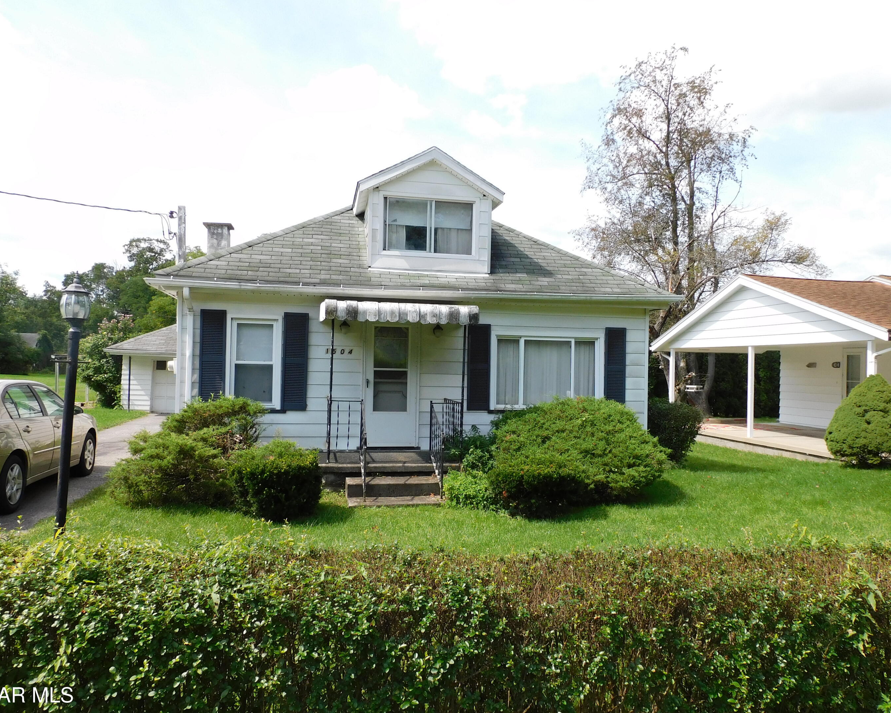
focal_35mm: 26
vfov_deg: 54.9
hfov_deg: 66.0
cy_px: 358
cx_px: 461
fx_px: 686
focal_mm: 4.3
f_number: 3.3
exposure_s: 1/640
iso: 125
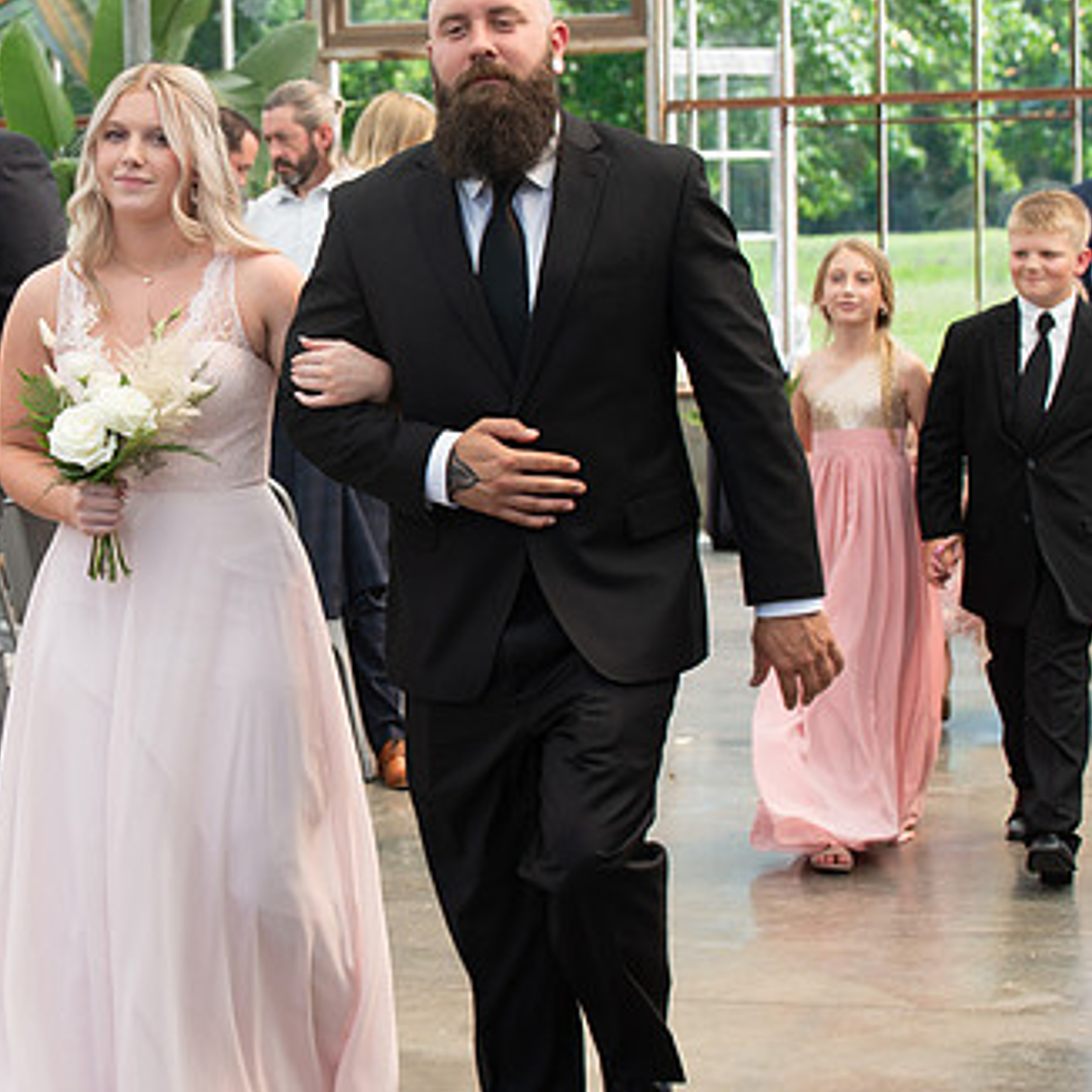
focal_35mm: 106
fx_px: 3783
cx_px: 201
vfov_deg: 16.4
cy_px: 454
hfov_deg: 16.3
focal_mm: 70
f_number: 5.6
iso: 160
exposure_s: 1/200
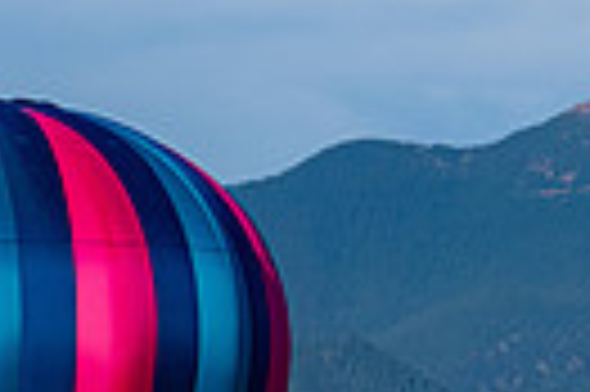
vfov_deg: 2.4
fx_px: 9346
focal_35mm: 571
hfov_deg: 3.6
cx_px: -62
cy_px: 625
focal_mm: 116
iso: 400
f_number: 5.6
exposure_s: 1/2500
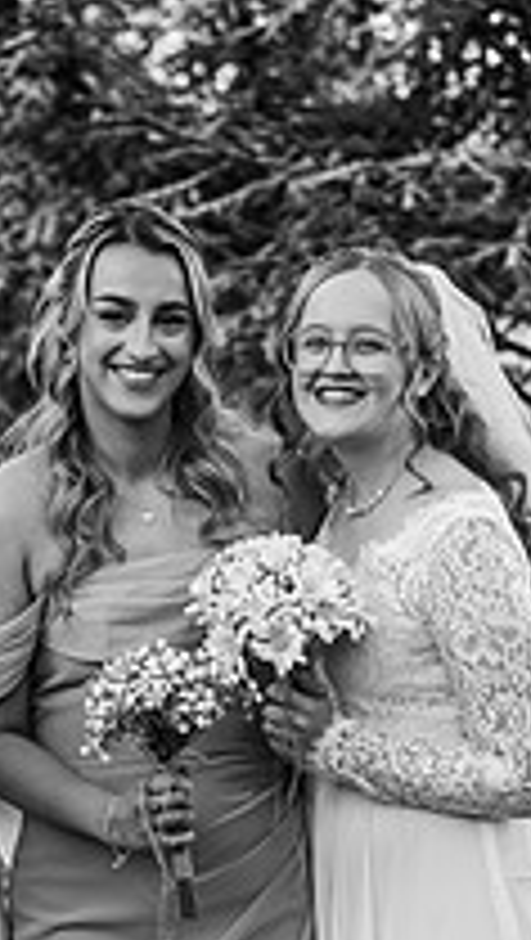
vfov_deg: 15.5
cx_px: 119
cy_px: 980
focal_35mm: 135
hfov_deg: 9.0
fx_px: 3370
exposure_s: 1/320
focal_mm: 60
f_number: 4
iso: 100
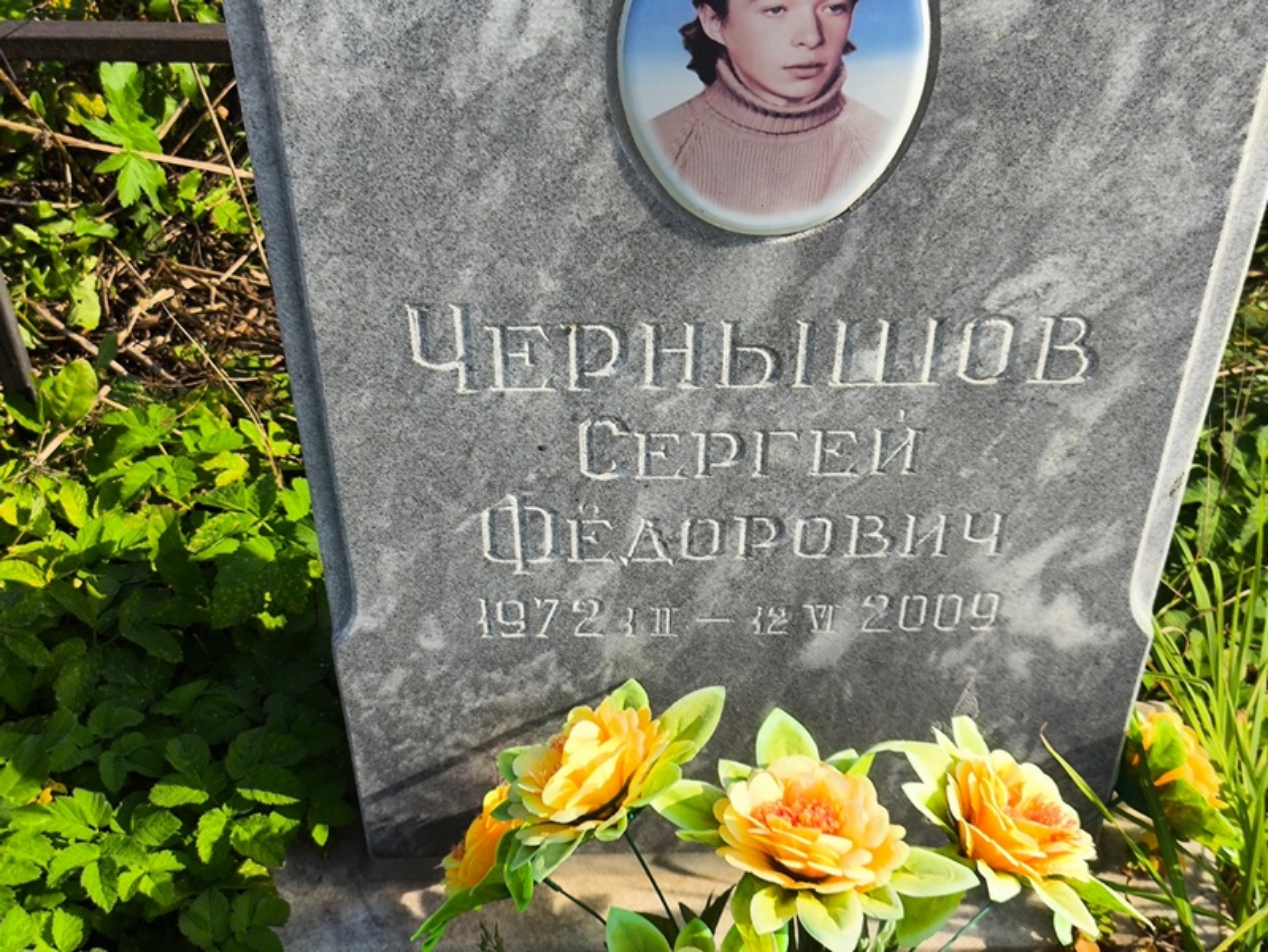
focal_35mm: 50
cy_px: 476
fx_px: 1832
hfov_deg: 38.2
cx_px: 634
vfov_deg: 29.1
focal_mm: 4.71
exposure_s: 1/1201
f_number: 1.7
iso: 50
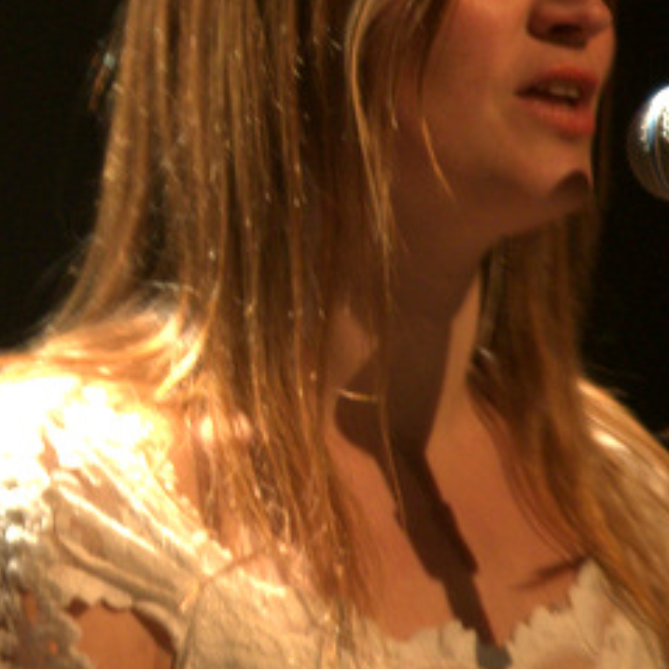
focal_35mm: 768
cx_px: 511
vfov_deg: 2.3
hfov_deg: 2.3
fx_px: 16793
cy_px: 453
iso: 800
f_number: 2.8
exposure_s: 1/25
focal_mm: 200
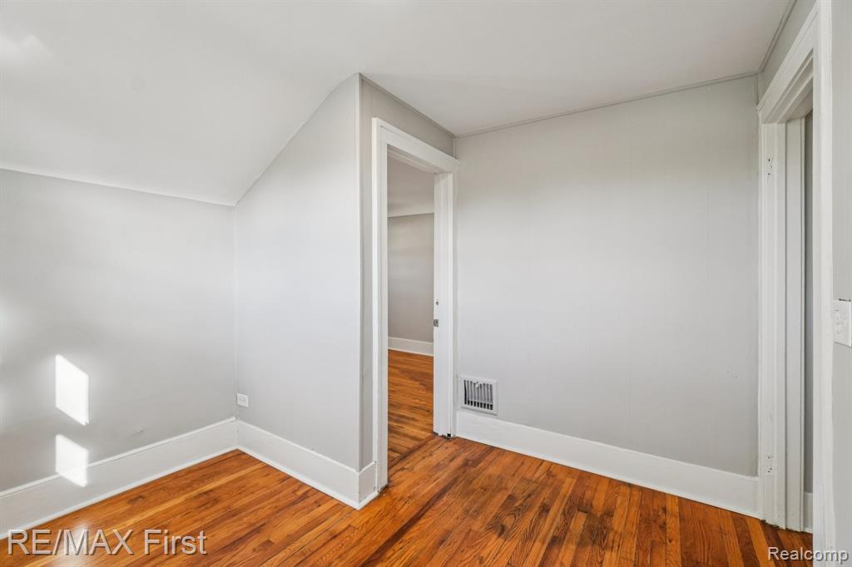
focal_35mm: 15
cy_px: 284
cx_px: 426
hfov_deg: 100.4
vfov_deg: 77.3
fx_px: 355
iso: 400
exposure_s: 1/30
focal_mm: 10
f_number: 8
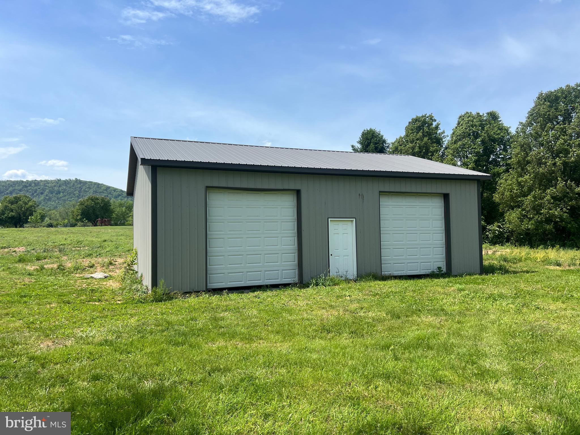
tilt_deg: +1.9
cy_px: 218
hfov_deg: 67.3
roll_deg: -1.2
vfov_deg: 53.1
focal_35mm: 26
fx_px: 436
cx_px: 290
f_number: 1.5
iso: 50
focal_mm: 5.7
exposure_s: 1/4444
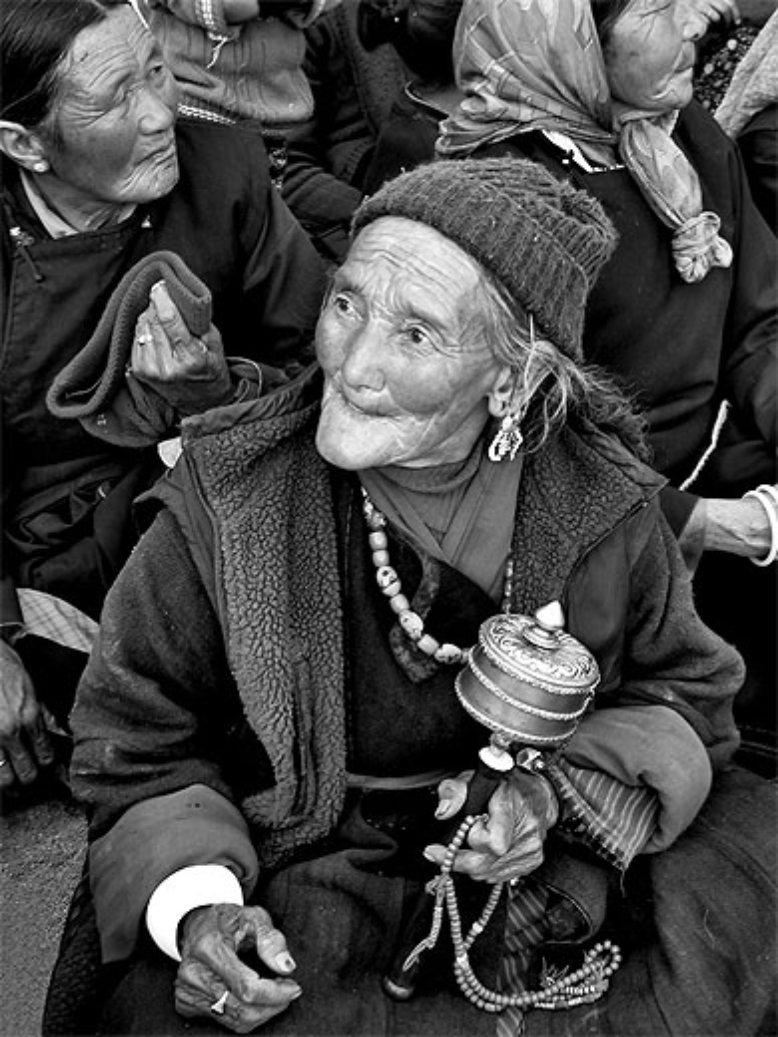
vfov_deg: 36.8
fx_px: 1558
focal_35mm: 52
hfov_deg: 28.0
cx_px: 389
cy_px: 518
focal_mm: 11.1
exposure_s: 1/60
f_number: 2.7
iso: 400
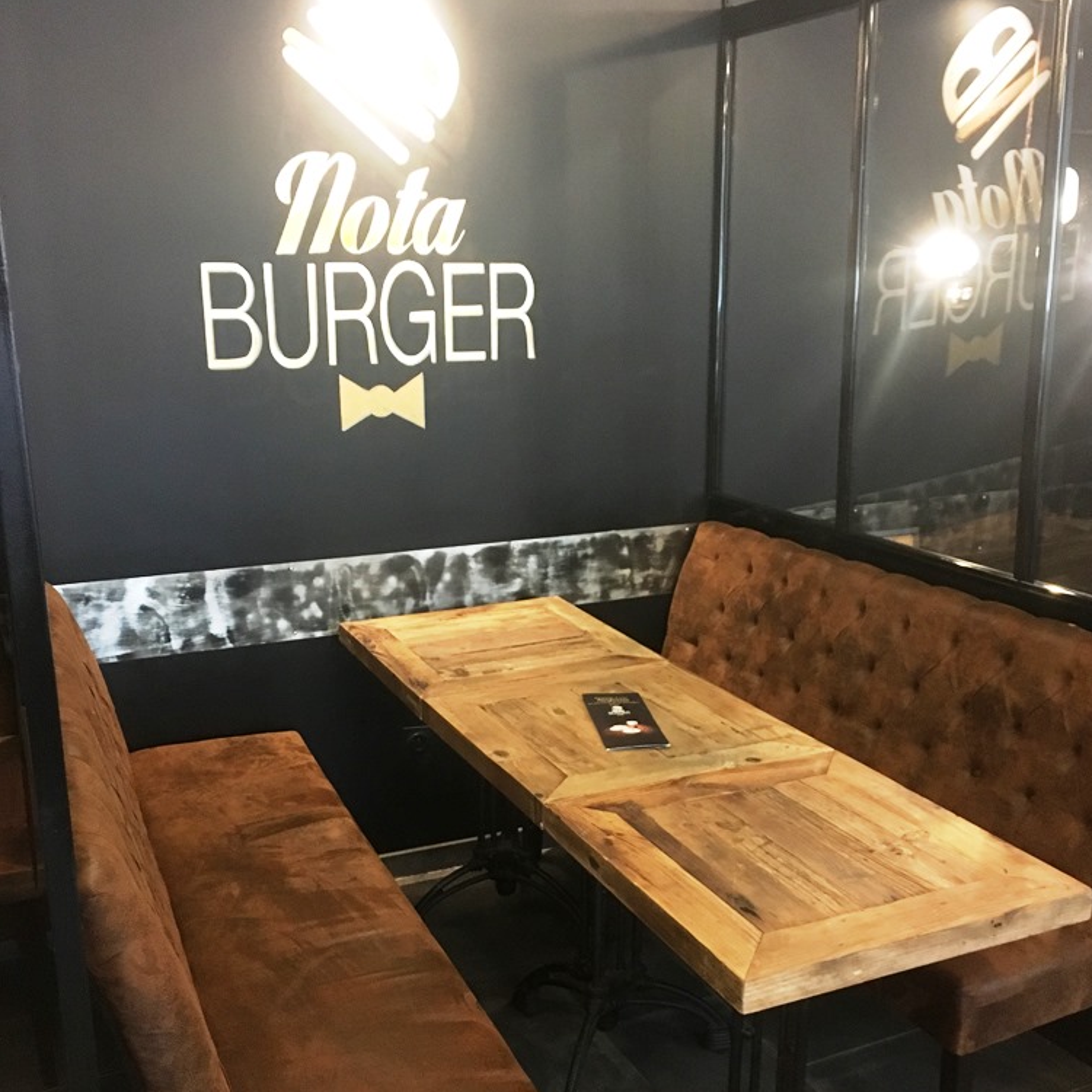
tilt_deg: -15.0
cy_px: 614
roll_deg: +0.2
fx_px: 1249
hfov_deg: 47.2
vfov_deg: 47.1
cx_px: 556
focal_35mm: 35
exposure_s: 1/17
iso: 250
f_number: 2.2
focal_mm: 4.15
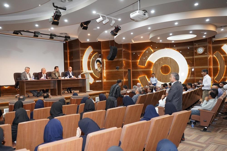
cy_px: 76
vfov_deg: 44.9
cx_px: 114
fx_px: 183
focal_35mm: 29
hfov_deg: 63.7
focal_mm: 29
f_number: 3.5
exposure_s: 1/160
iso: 4000
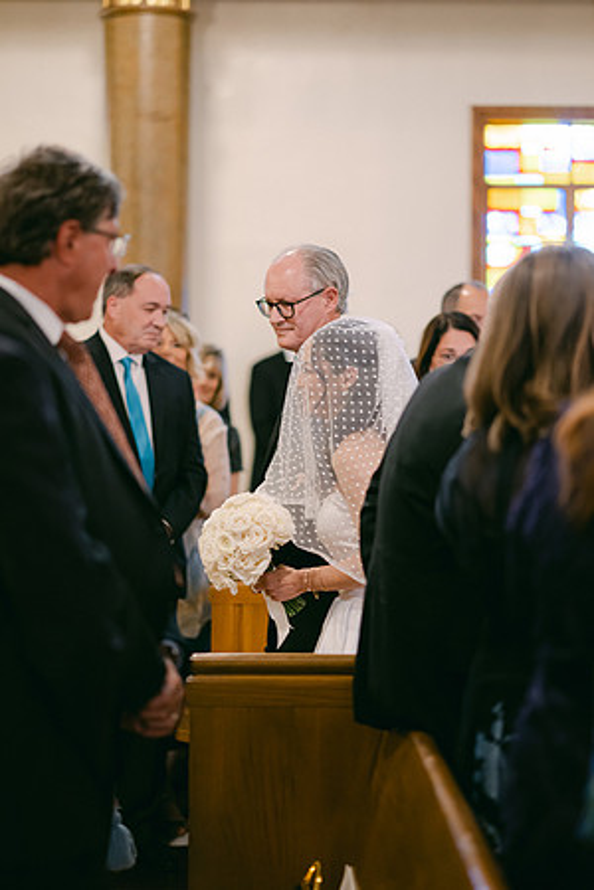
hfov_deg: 16.1
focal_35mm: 85
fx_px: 2104
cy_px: 445
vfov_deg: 23.9
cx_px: 297
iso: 1250
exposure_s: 1/200
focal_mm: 85
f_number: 1.8
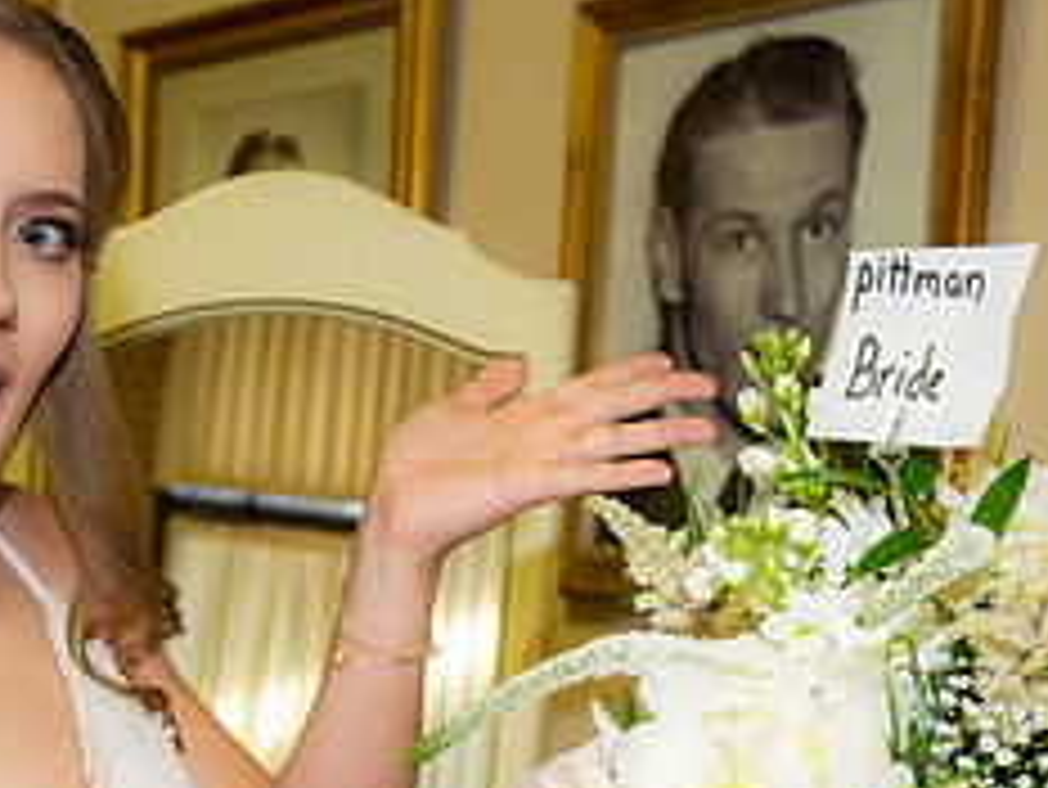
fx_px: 2029
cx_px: 495
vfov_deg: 21.5
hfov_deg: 28.9
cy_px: 680
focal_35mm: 67
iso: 640
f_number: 4
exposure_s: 1/160
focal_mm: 28
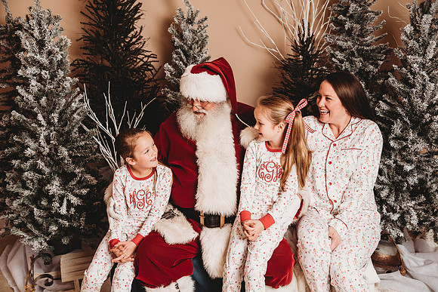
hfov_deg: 50.7
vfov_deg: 35.1
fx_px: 462
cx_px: 219
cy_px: 146
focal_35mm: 38
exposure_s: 1/160
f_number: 4
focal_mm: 38
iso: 100
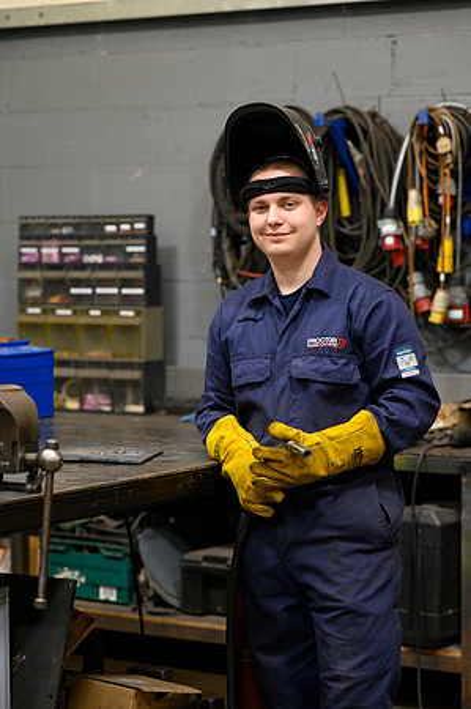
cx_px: 236
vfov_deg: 21.7
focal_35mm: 94
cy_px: 354
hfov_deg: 14.5
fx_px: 1849
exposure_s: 1/200
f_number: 3.5
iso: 2000
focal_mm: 94
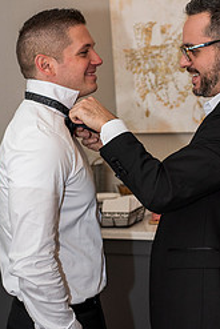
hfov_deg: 15.0
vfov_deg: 22.3
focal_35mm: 91
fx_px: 833
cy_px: 140
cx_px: 131
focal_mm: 50
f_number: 4
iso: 800
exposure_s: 1/125
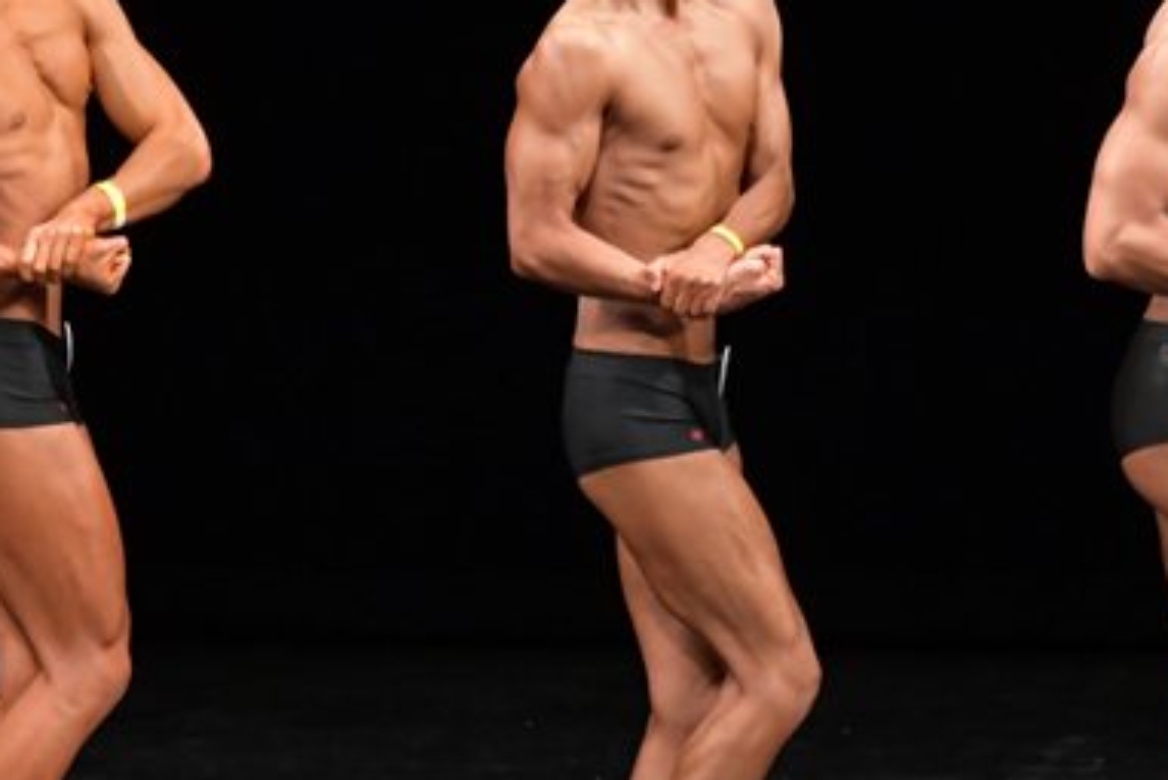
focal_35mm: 517
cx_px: 44
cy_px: 373
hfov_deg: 4.0
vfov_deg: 2.7
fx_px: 16779
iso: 3200
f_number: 5.6
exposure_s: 1/400
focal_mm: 170
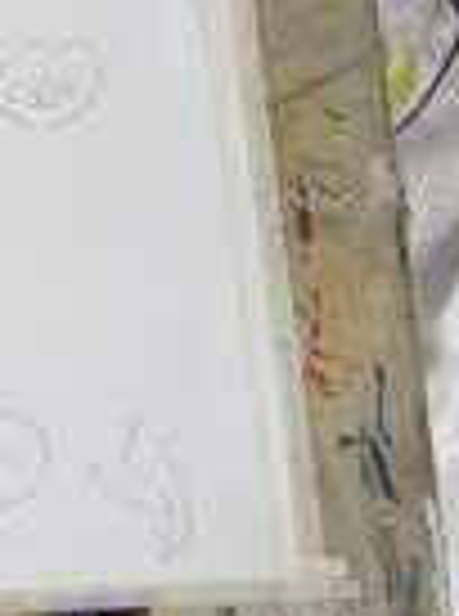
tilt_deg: -24.8
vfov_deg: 10.4
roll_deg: -4.1
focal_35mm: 183
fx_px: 3251
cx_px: 284
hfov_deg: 8.1
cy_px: -346
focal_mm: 5.1
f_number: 1.6
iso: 100
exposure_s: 1/121
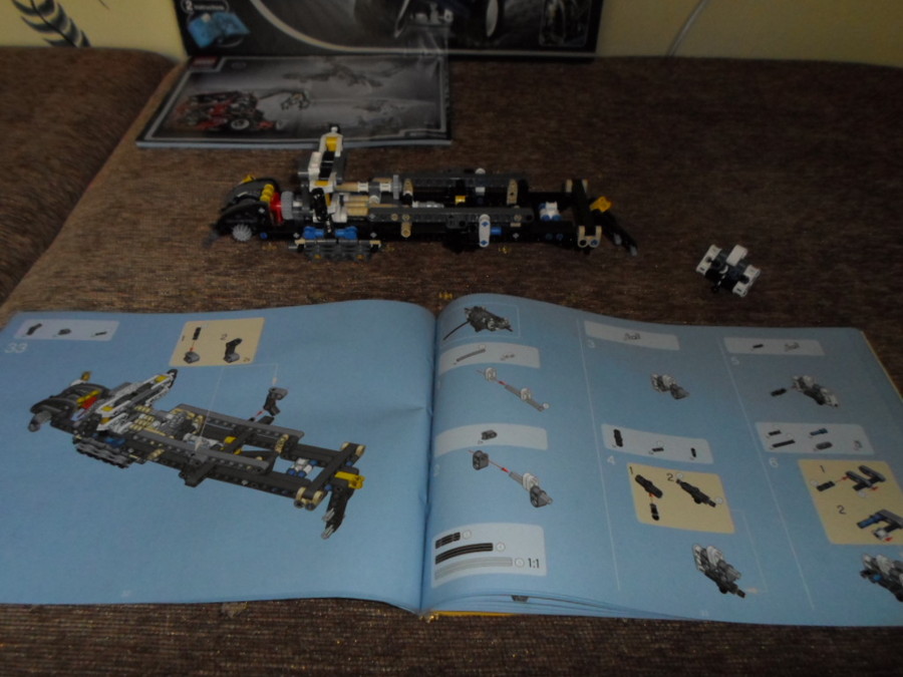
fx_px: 652
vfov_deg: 54.9
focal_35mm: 25
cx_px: 452
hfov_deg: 69.4
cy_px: 338
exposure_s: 1/15
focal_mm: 4.5
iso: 400
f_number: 2.5
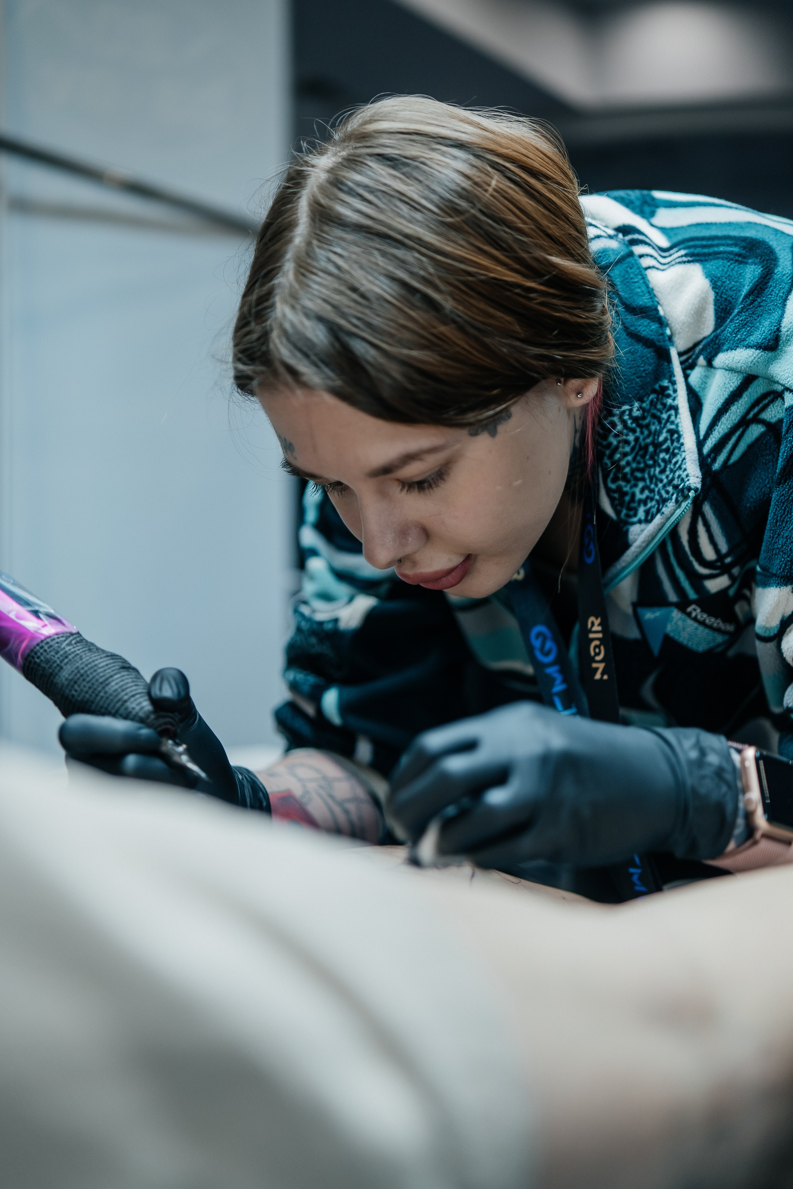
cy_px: 594
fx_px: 1487
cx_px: 396
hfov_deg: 29.9
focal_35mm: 45
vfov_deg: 43.6
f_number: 1.8
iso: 250
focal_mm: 45
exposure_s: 1/125
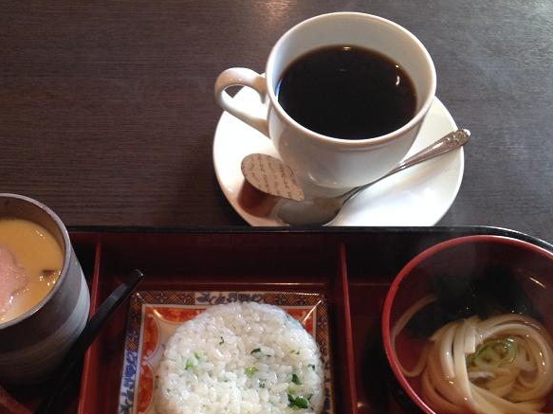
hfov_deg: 38.8
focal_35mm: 49
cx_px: 221
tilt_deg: -60.7
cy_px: 269
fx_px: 783
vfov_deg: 29.5
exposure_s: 1/20
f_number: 2.4
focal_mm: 4.28
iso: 125
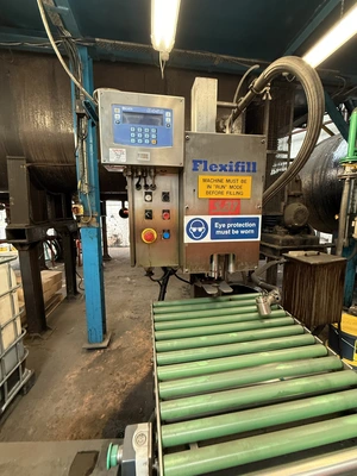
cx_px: 178
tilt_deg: -9.0
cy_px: 238
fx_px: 193
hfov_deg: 85.7
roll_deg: +0.4
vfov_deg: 102.1
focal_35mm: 14
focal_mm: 2.22
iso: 250
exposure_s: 1/50
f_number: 2.2
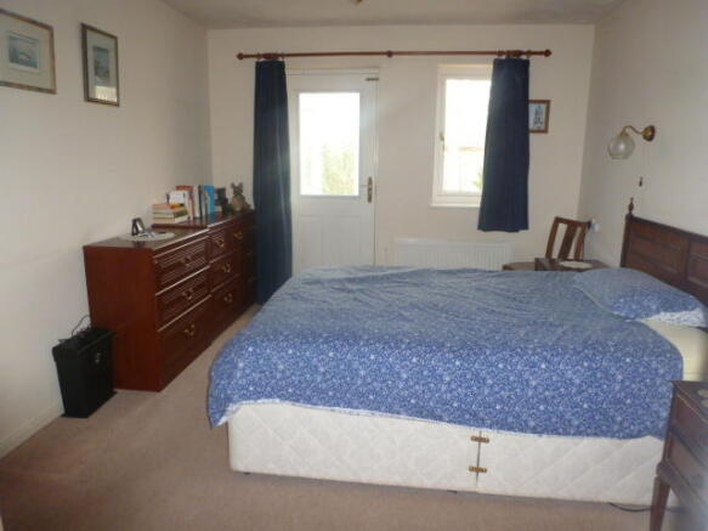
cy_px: 266
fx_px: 491
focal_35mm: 24
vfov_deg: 56.8
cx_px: 354
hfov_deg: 71.6
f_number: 3.3
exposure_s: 1/60
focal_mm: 4.3
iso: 320
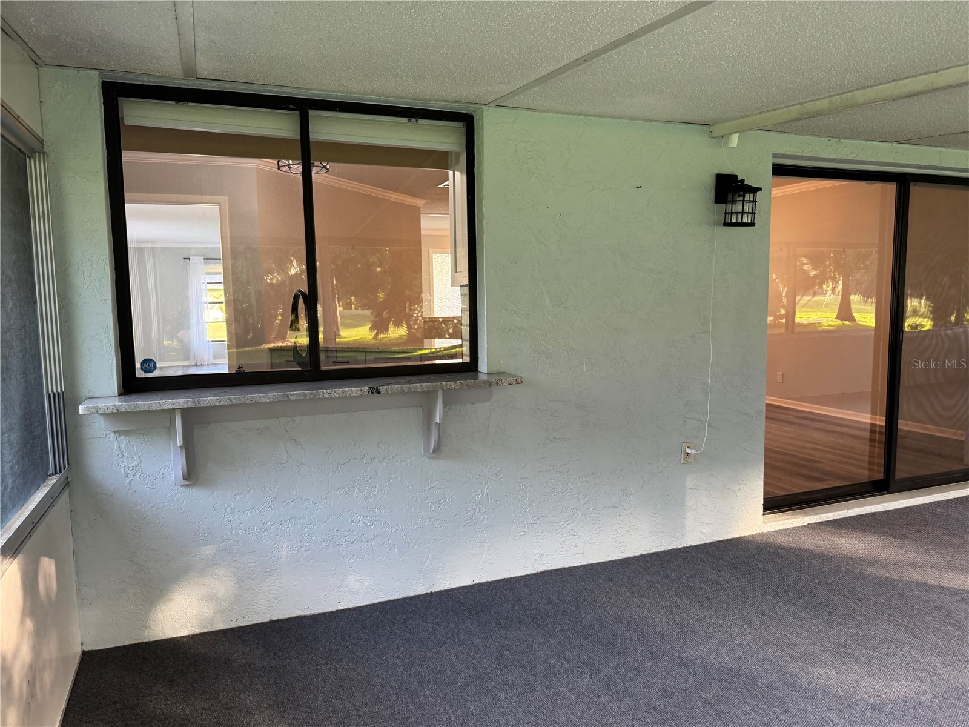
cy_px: 364
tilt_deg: -5.6
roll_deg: +0.6
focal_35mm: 24
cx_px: 484
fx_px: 672
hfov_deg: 71.6
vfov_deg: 56.8
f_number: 1.78
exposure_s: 1/88
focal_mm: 6.76
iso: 200
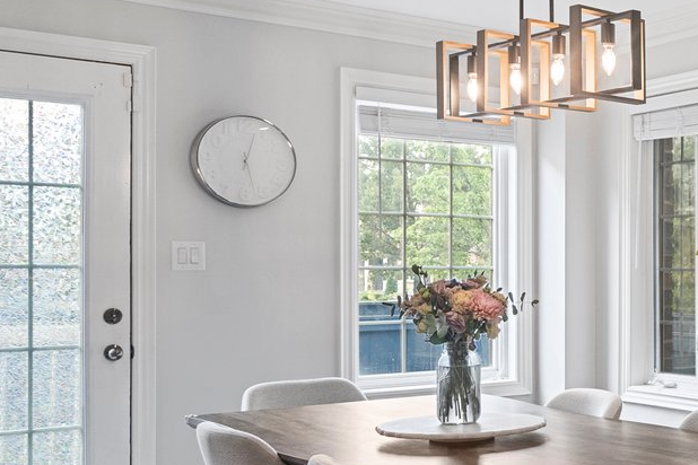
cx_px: 837
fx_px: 1028
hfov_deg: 31.5
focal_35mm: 53
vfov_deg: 25.5
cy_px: 273
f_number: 7.1
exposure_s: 1/2
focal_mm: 16
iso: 320
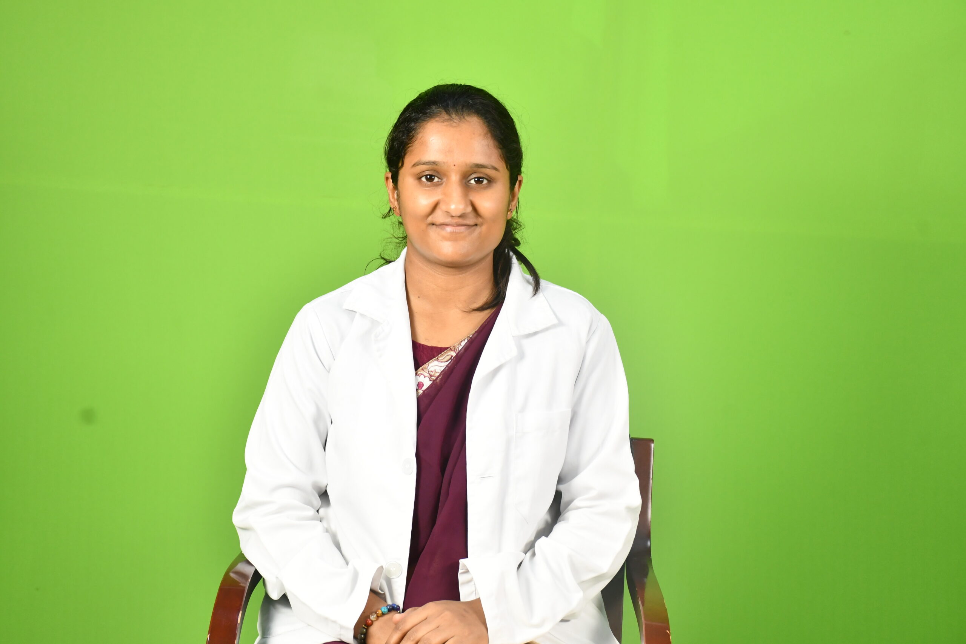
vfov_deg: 18.9
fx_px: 1932
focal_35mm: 72
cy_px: 322
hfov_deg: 28.1
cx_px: 483
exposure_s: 1/125
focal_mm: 48
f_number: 6.3
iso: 1250
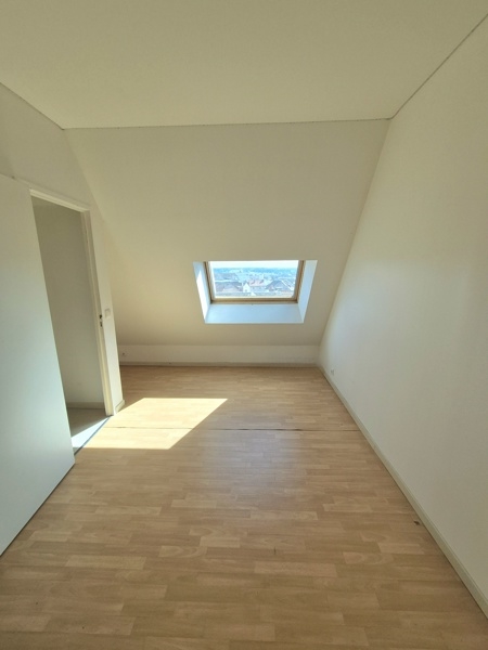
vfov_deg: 106.2
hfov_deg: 89.9
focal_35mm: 13
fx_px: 244
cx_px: 244
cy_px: 325
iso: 125
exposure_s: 1/769
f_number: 2.2
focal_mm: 2.2
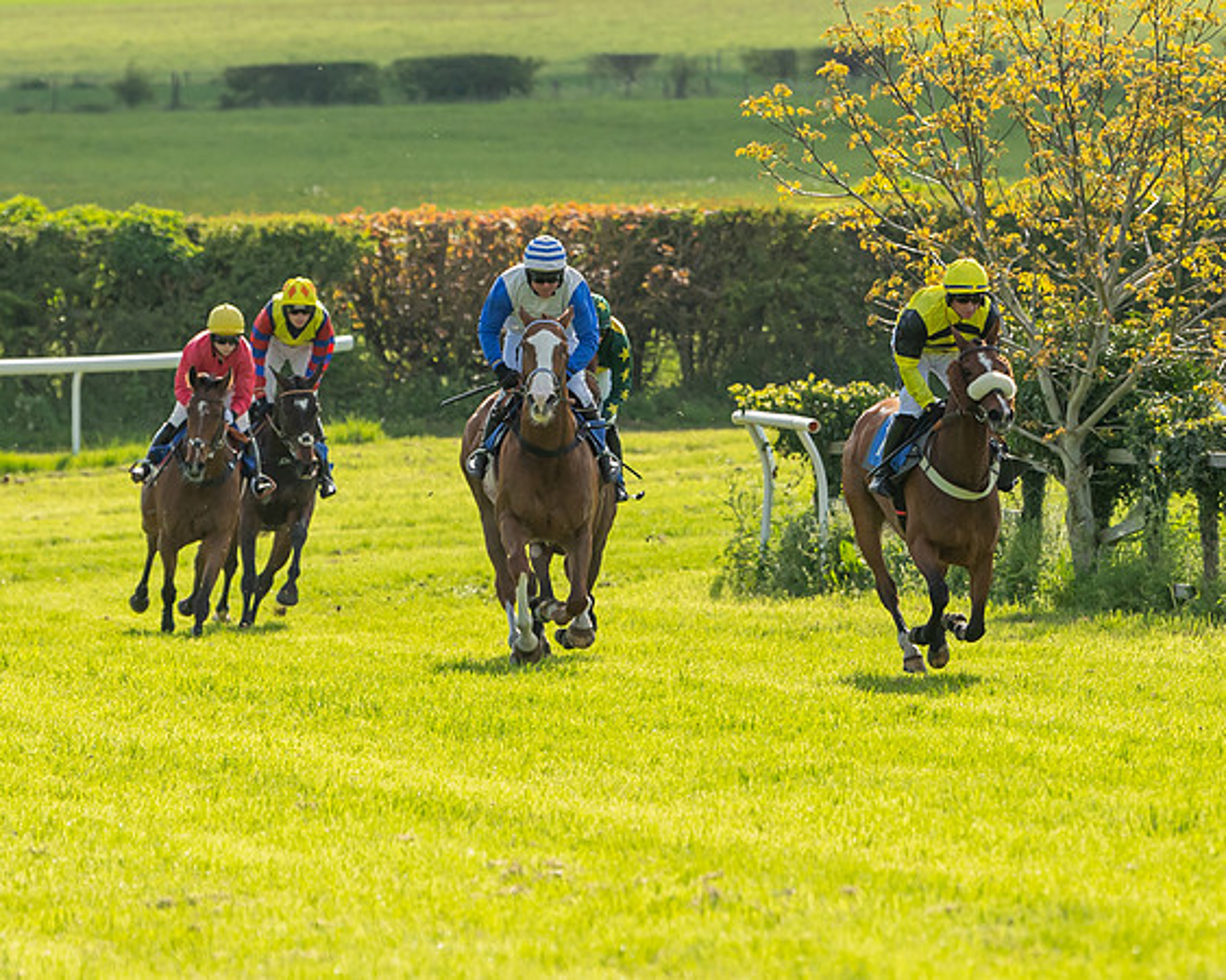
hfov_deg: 5.2
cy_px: 540
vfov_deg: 4.1
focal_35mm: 373
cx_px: 625
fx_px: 13530
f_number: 4
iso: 400
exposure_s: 1/4000
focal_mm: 165
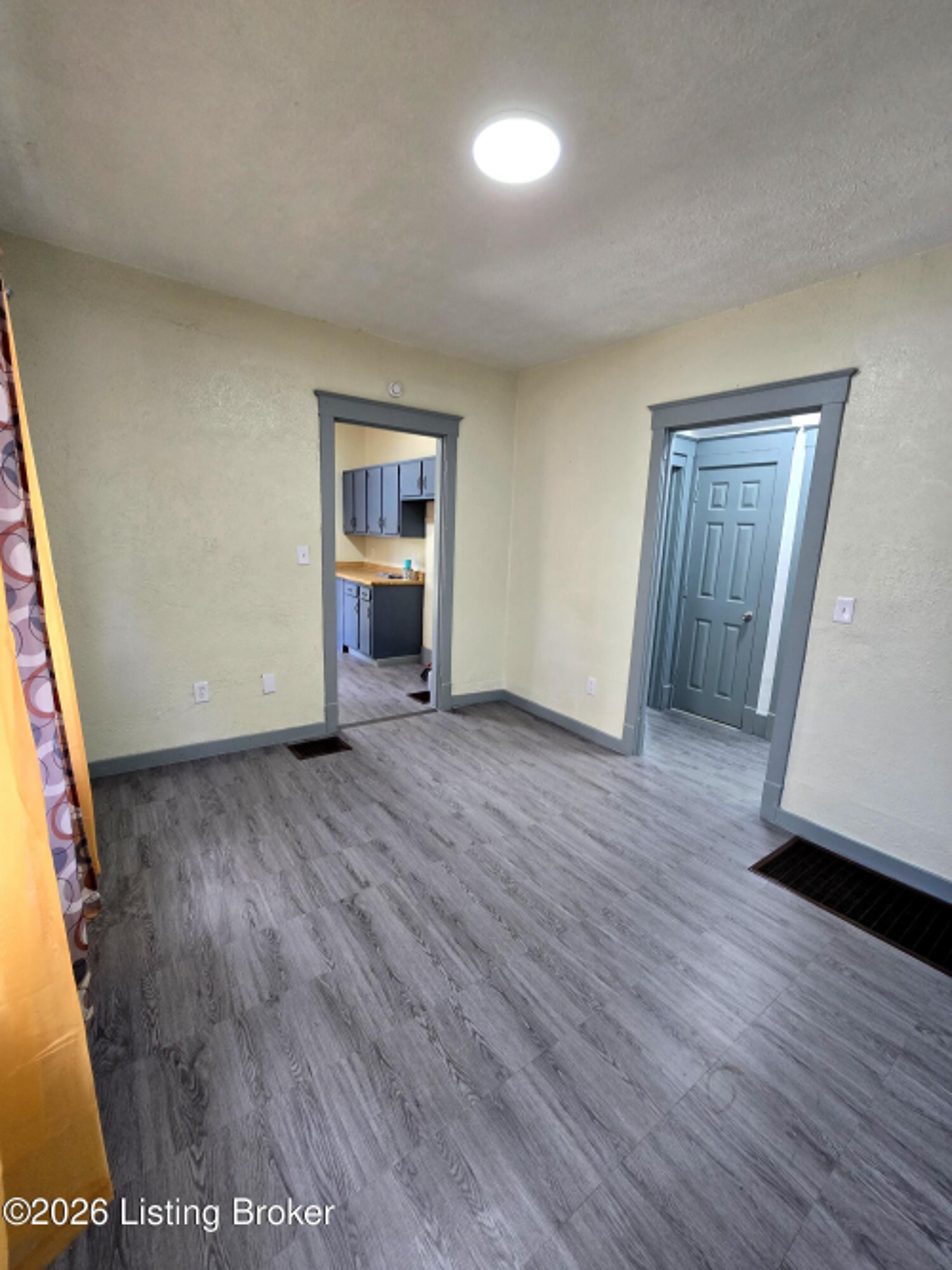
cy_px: 635
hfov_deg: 89.9
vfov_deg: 106.2
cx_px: 476
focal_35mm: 13
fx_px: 477
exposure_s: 1/60
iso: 160
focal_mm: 2.2
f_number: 2.2
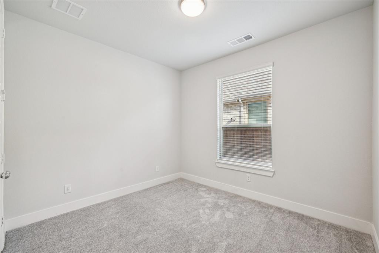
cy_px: 126
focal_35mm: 16
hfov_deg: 98.5
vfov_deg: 75.5
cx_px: 190
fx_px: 163
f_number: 8
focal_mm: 15.5
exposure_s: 1/25
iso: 400
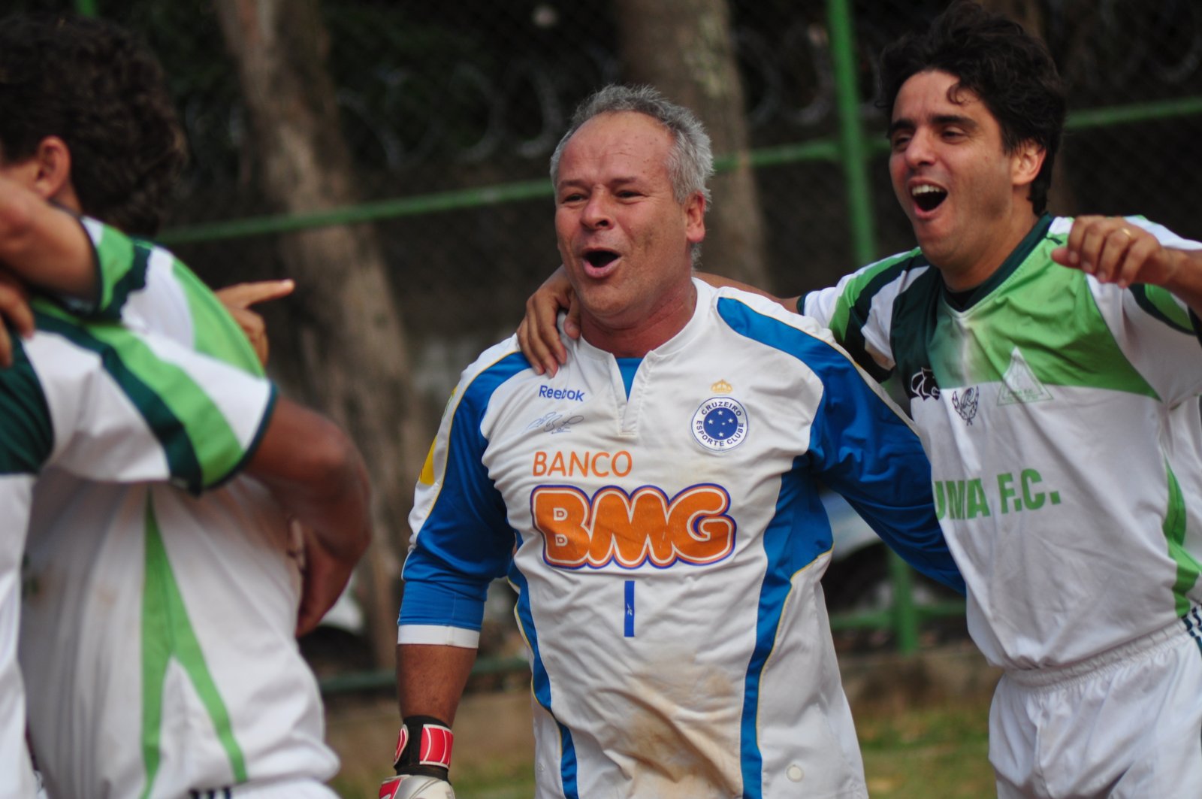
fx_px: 10506
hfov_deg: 6.5
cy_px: 400
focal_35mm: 315
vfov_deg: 4.4
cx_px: 601
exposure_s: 1/500
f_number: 5.6
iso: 200
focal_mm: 210
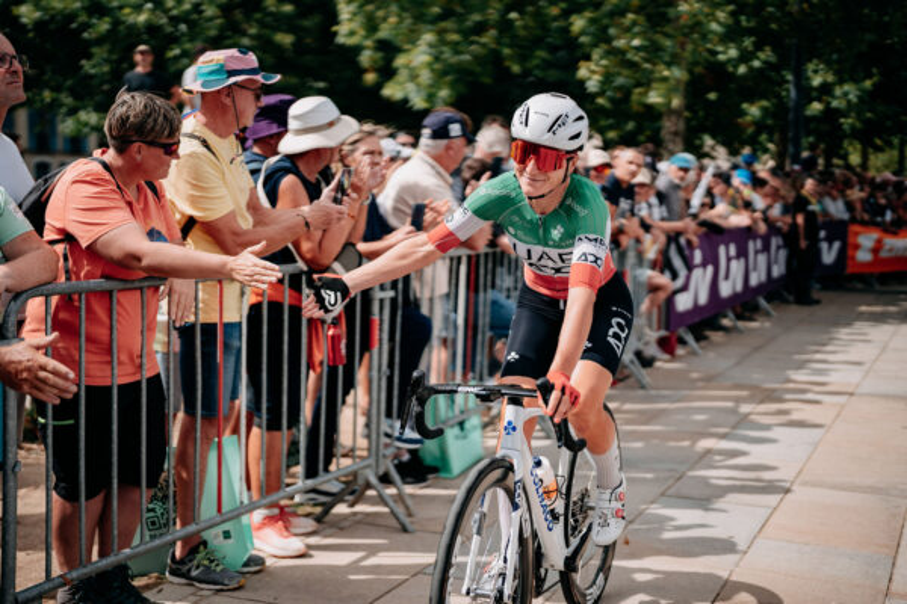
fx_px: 1260
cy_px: 302
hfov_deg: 39.6
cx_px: 454
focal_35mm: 50
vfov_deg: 27.0
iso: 100
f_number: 1.2
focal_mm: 50
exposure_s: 1/8000
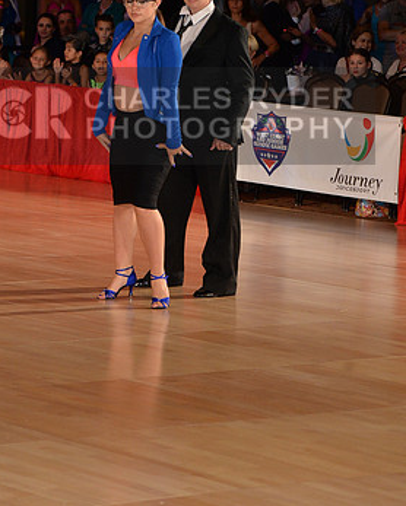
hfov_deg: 8.2
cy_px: 117
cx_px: 174
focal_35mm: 188
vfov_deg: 10.2
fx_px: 2821
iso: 1600
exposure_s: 1/200
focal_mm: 120
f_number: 5
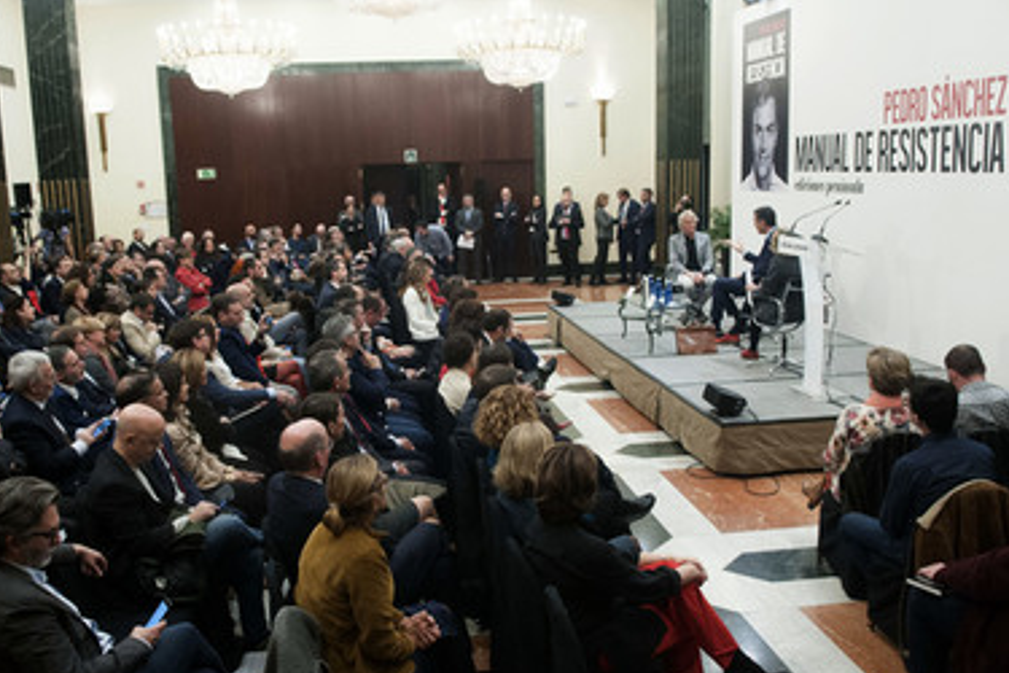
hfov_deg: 60.7
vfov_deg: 42.8
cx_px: 439
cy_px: 315
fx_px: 858
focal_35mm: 31
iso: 1000
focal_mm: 17
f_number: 2.8
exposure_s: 1/160
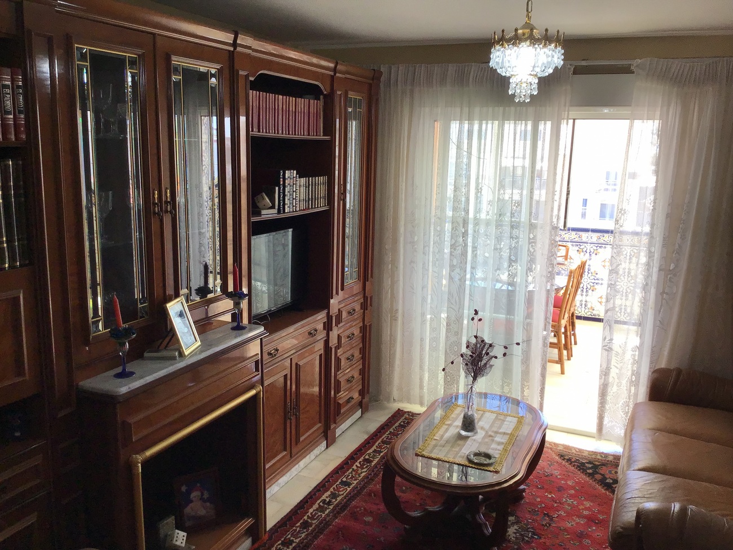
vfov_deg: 45.4
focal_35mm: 31
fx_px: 656
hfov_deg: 58.4
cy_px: 275
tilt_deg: -11.8
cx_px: 366
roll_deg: -1.0
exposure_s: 1/100
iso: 40
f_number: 2.4
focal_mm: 3.3
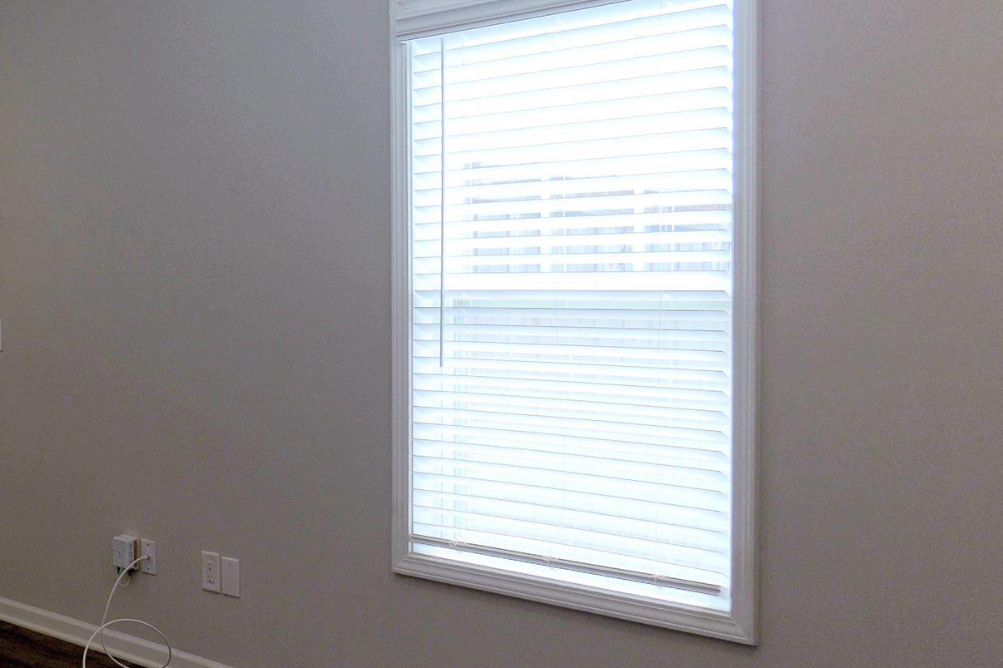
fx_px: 1421
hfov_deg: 33.0
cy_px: 338
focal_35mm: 51
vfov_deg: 26.5
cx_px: -151
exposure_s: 1/200
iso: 640
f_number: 5
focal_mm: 20
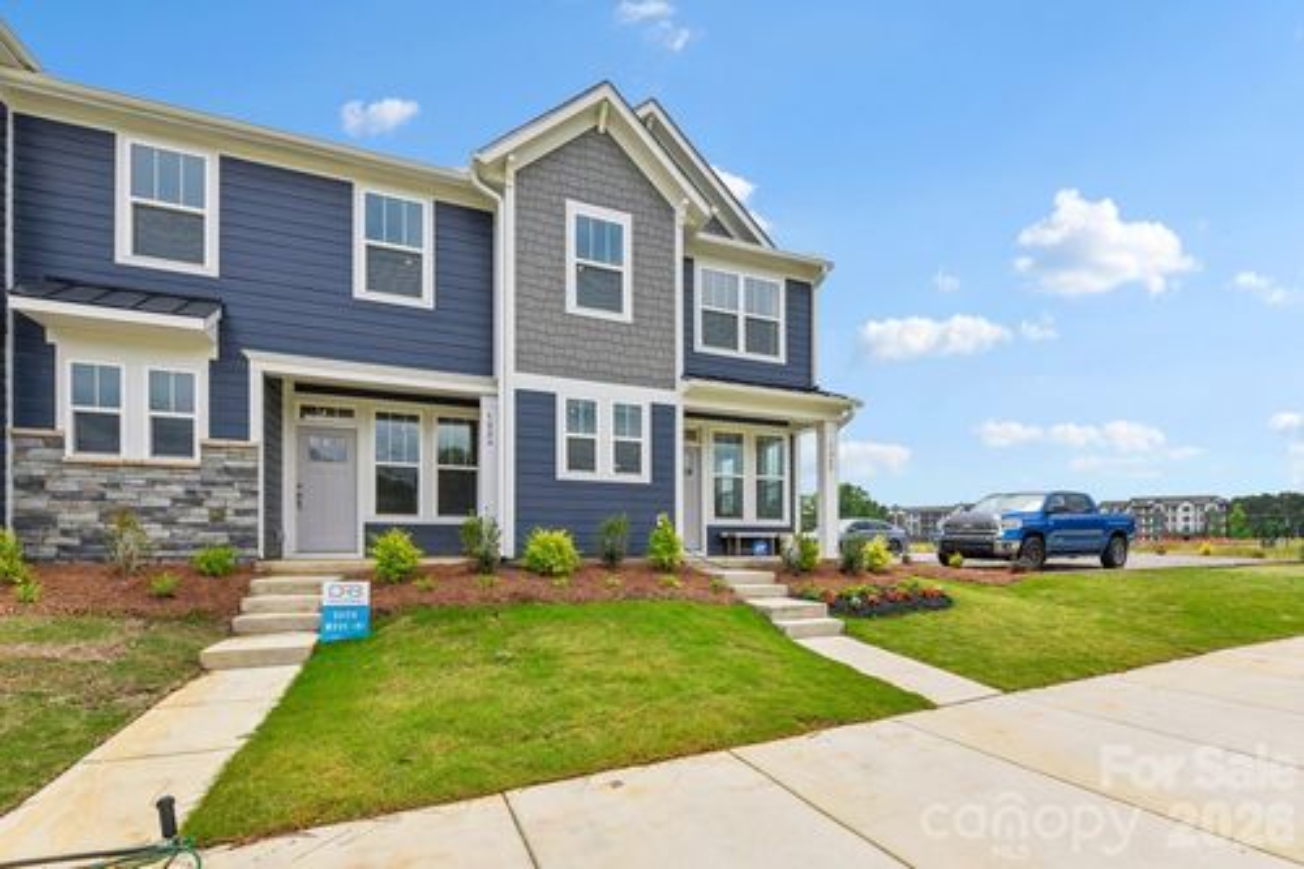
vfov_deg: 81.2
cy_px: 434
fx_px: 507
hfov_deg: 104.3
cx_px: 652
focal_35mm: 14
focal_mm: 14
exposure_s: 1/1250
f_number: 8
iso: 200
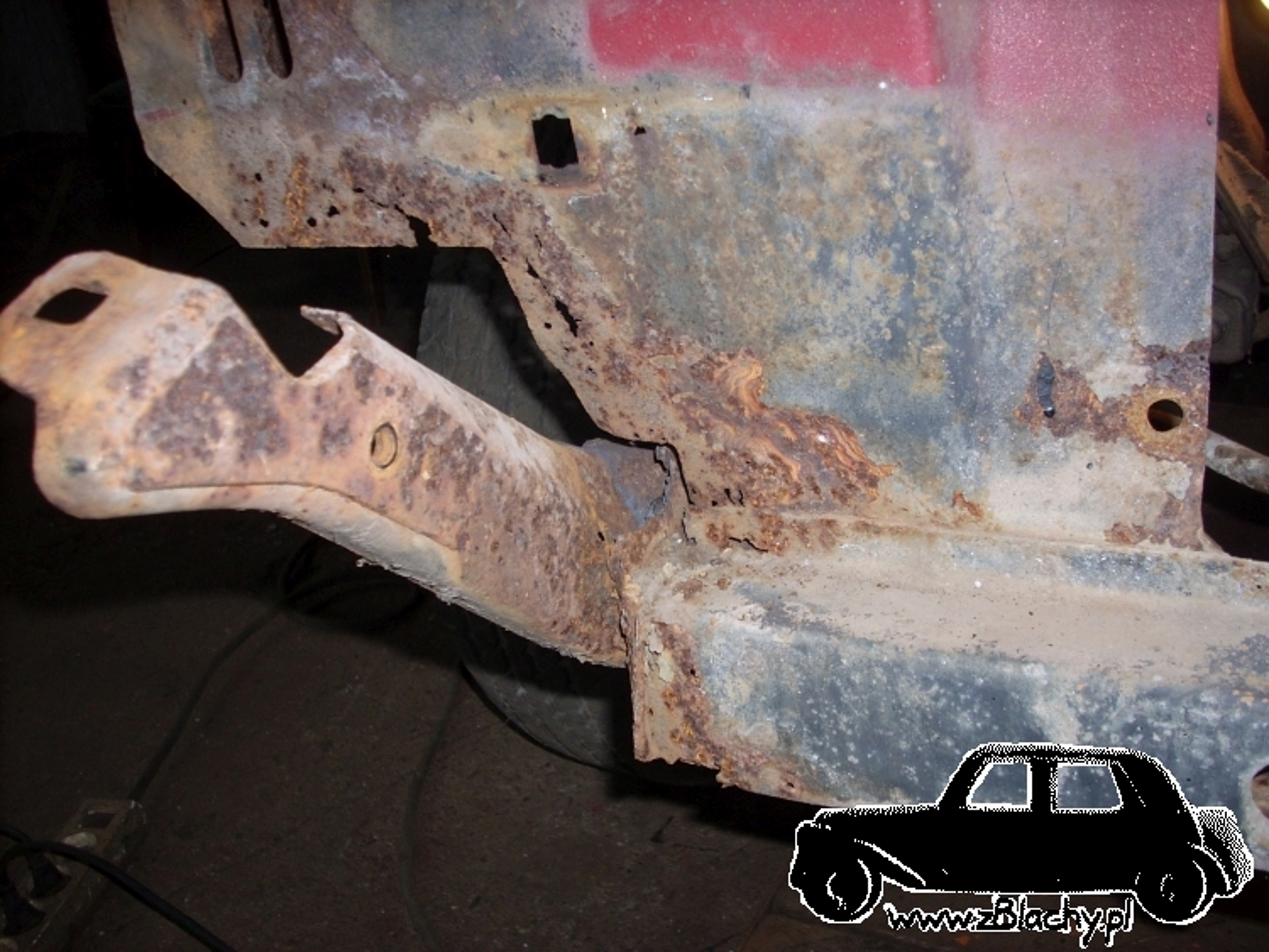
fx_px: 1357
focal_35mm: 37
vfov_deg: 38.7
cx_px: 634
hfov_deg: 50.1
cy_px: 476
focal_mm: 6.2
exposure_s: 1/60
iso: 64
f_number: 2.8
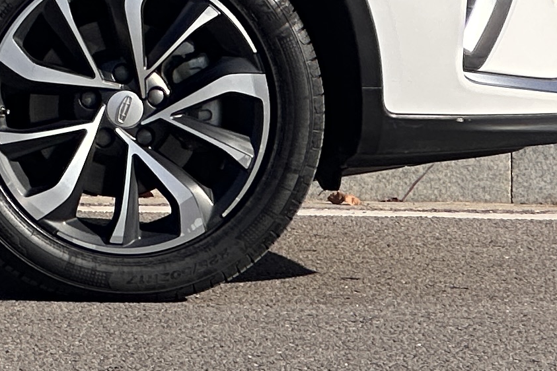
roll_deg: -1.0
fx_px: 5925
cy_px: -288
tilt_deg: +1.3
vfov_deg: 3.6
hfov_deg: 5.2
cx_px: -702
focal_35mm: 383
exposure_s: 1/1233
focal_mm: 9
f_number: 2.8
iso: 32
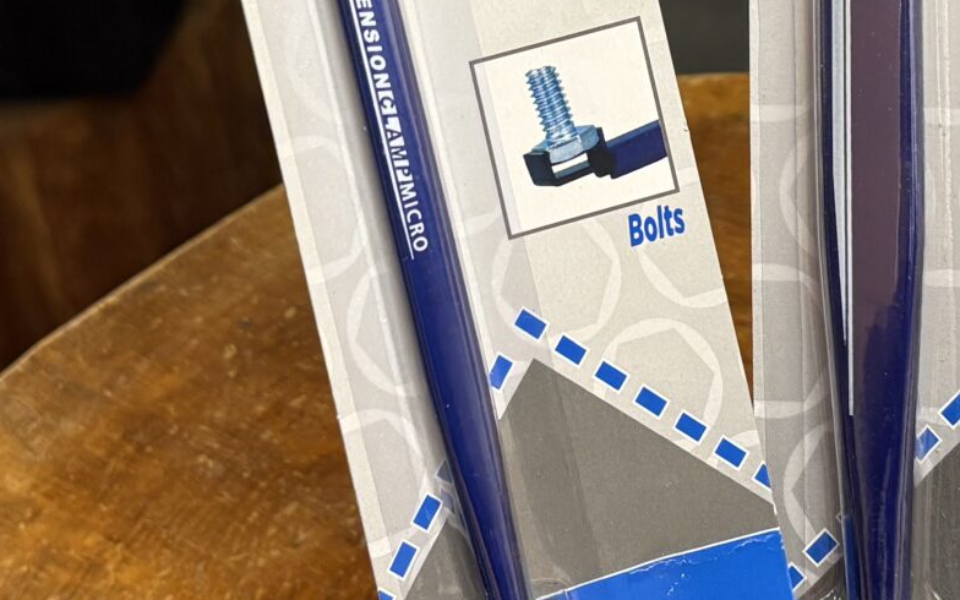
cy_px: -108
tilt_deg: -30.4
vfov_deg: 14.1
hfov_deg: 23.0
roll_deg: +10.9
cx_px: 503
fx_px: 2355
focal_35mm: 90
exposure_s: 1/60
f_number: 1.6
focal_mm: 5.96
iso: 125
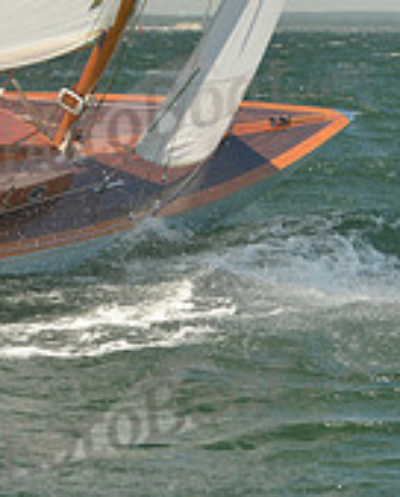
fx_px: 3318
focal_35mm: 225
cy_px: 4
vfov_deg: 8.5
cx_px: -194
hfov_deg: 6.8
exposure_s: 1/800
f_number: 5
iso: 400
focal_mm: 70
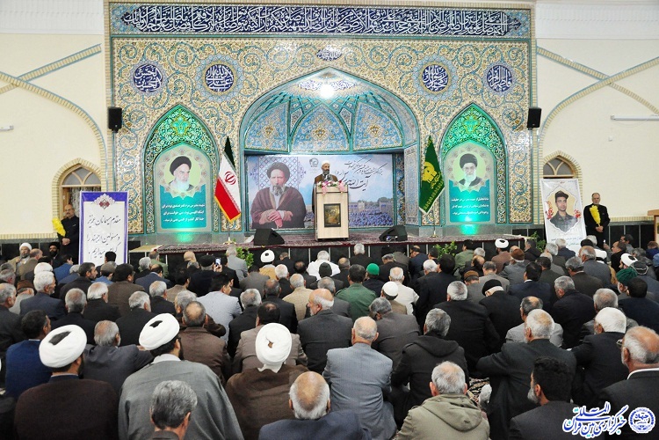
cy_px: 220
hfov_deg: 59.5
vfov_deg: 41.7
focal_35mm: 32
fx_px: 577
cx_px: 330
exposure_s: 1/60
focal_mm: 21
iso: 2000
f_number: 4
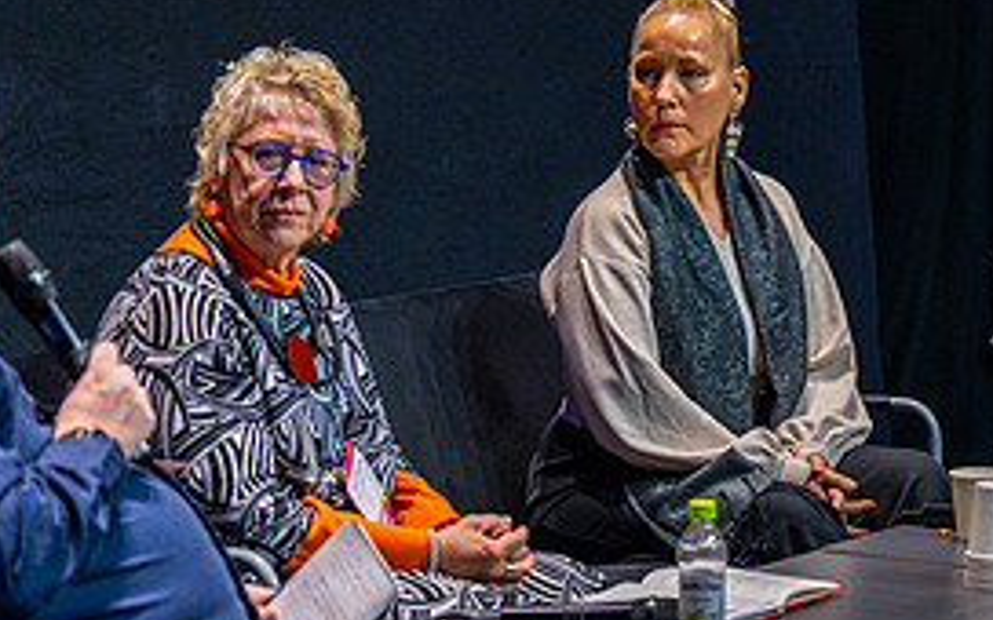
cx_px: 785
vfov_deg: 8.6
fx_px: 4113
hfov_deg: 13.7
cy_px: 213
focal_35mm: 152
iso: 1250
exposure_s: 1/200
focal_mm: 70
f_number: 2.8
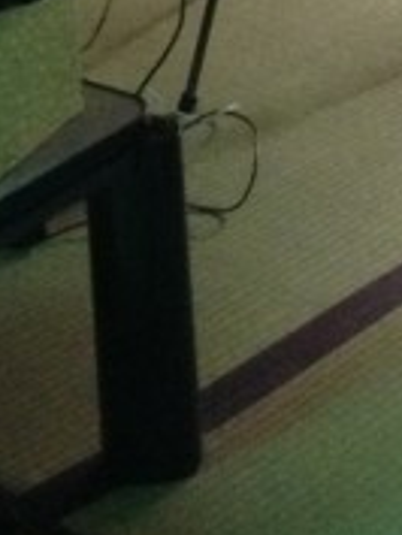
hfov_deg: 10.0
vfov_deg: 12.4
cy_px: -320
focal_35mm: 149
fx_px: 2304
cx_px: 266
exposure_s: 1/15
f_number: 2.4
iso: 250
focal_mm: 3.3
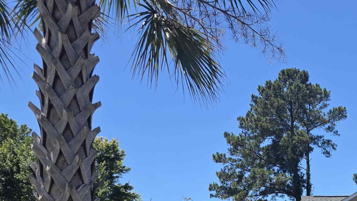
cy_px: 264
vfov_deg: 19.4
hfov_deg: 33.5
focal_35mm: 57
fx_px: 540
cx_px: 357
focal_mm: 6.3
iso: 80
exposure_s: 1/4145
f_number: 1.7
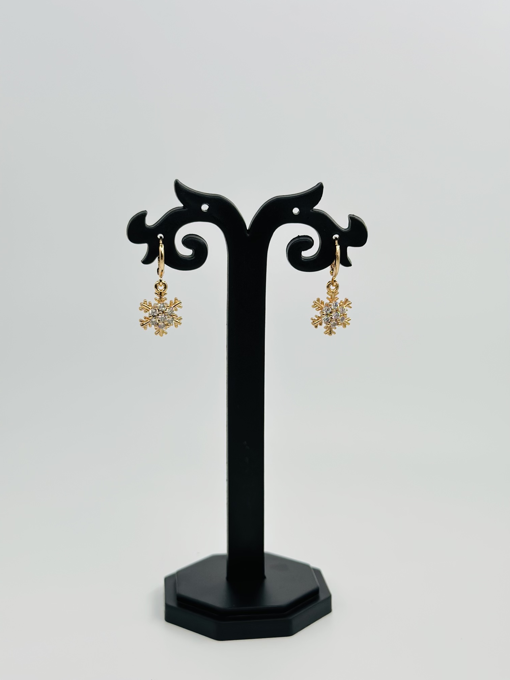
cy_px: 340
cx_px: 255
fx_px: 943
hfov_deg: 30.3
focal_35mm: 48
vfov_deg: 39.7
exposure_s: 1/1242
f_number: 1.78
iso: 80
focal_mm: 6.86
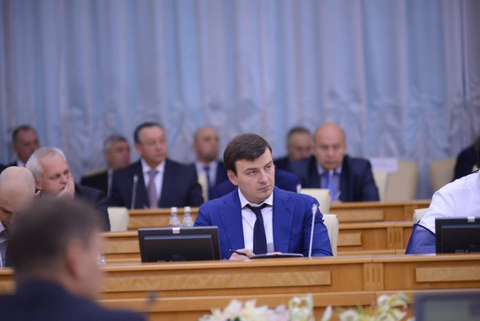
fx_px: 2668
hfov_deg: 10.3
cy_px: 160
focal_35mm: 200
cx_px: 240
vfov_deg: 6.9
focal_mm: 200
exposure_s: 1/500
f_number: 3.2
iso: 2000
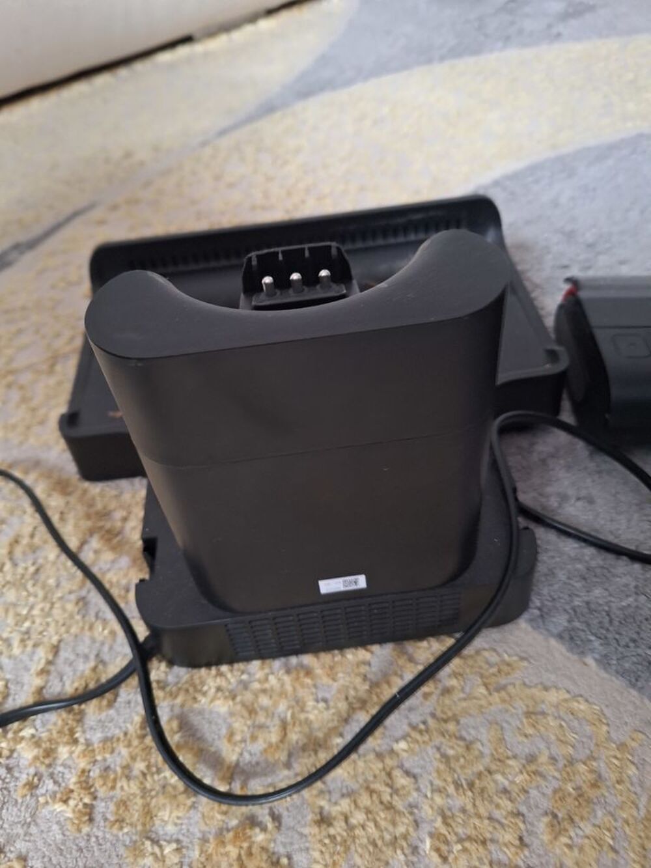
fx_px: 577
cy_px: 434
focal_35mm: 23
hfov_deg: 58.9
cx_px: 326
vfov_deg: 73.9
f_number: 1.8
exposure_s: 1/20
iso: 400
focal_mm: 5.54
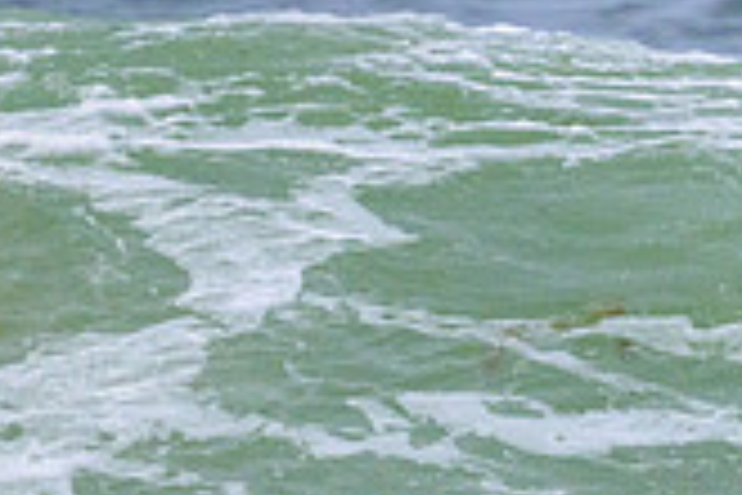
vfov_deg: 0.5
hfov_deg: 0.7
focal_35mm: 2811
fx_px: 57933
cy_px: 641
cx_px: 814
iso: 2200
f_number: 11
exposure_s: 1/2000
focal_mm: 800
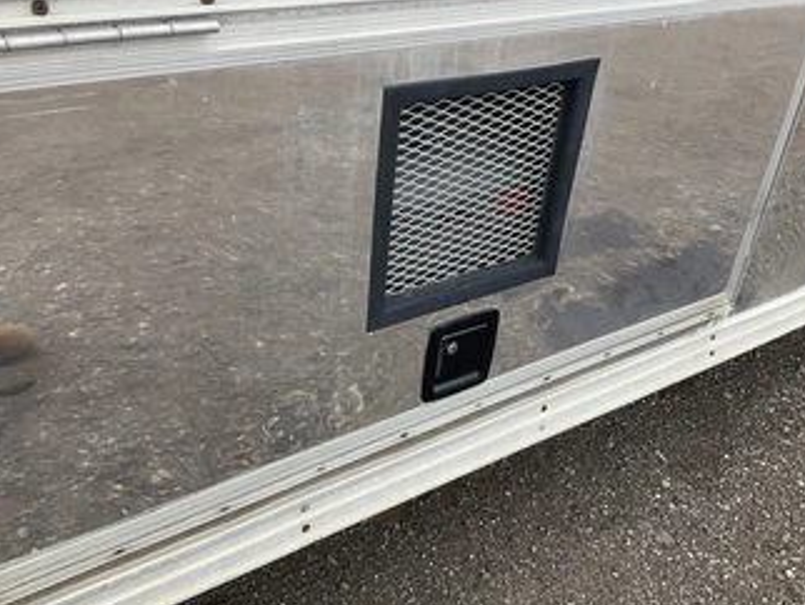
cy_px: 270
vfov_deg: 39.7
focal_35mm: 36
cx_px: 418
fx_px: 838
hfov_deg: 51.3
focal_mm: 3
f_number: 1.8
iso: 25
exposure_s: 1/683
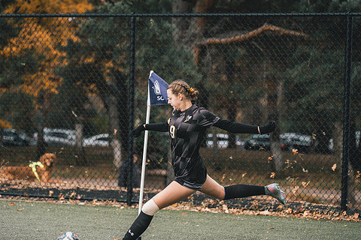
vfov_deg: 10.5
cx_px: 180
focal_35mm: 130
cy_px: 152
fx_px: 1304
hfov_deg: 15.8
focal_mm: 101
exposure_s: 1/1000
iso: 400
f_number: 2.8
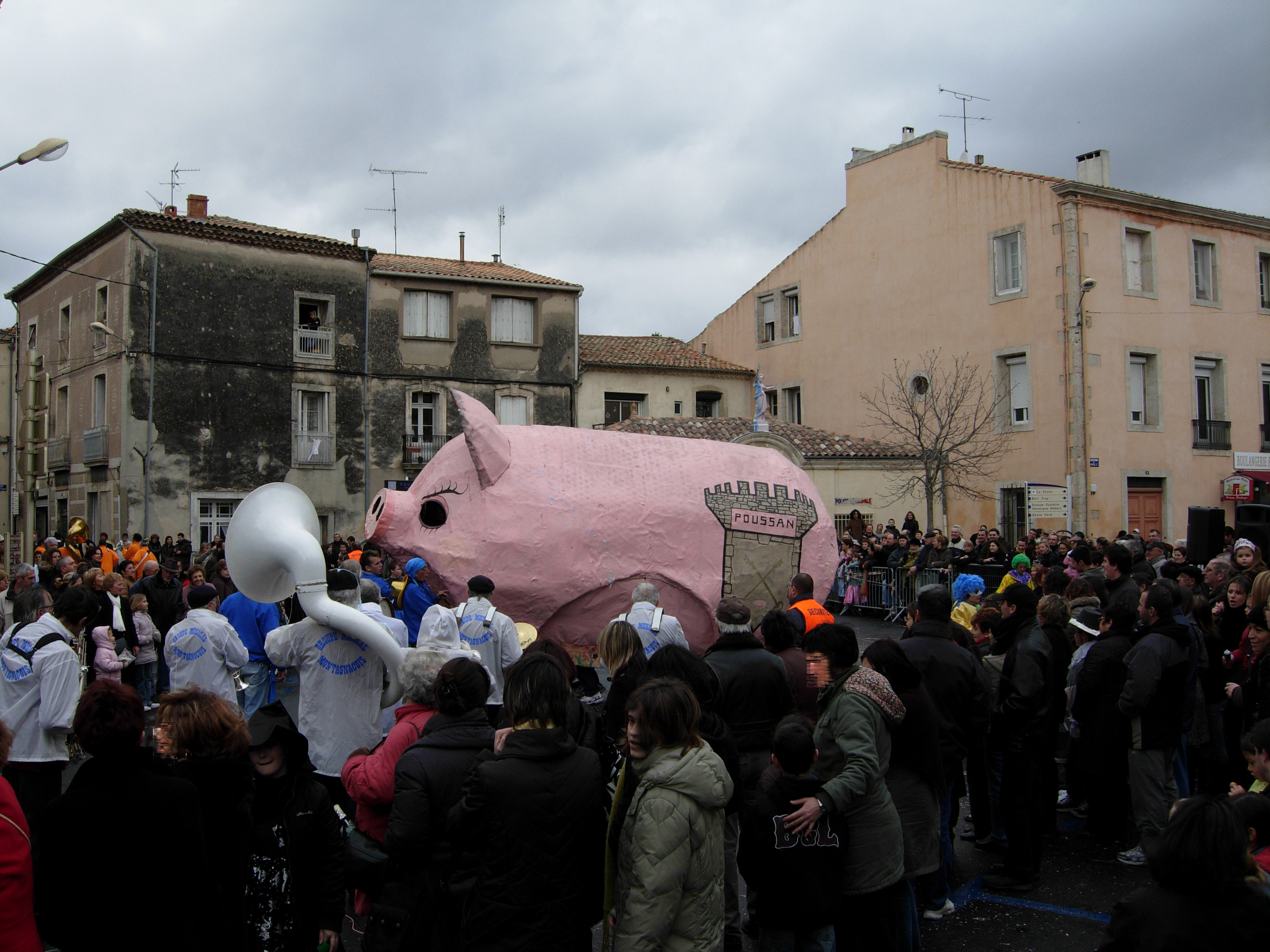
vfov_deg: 39.7
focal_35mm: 36
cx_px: 635
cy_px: 476
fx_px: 1321
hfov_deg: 51.4
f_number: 4.3
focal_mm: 7.5
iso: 50
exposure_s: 1/203
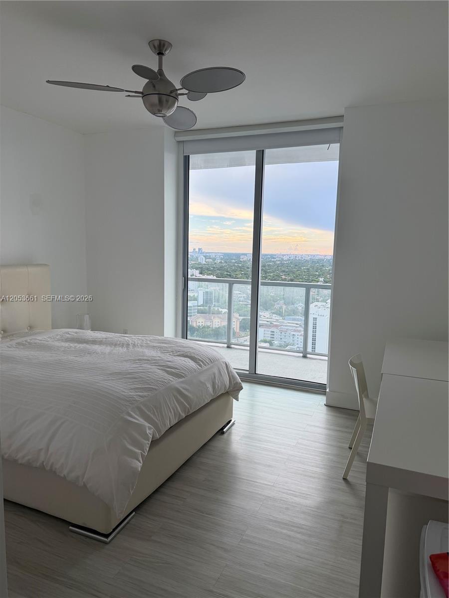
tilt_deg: -6.7
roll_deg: -2.2
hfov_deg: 56.8
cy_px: 299
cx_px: 224
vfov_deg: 71.6
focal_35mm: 24
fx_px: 415
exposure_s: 1/571
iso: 100
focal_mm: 6.76
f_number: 1.78
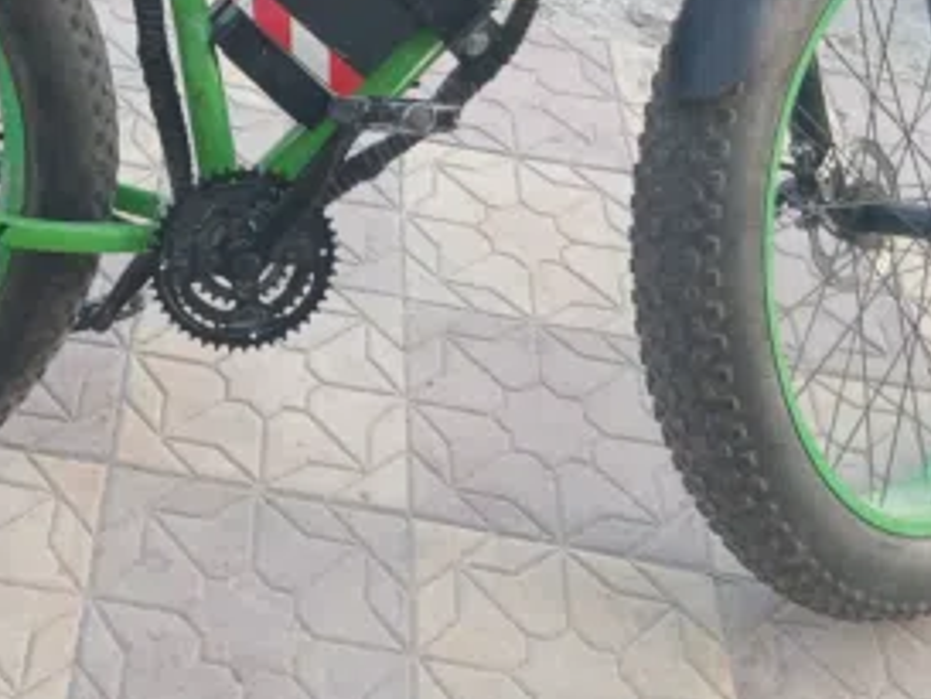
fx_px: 1641
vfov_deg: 22.8
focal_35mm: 61
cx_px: 147
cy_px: -55
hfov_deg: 30.6
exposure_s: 1/50
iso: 100
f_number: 1.8
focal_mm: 3.98
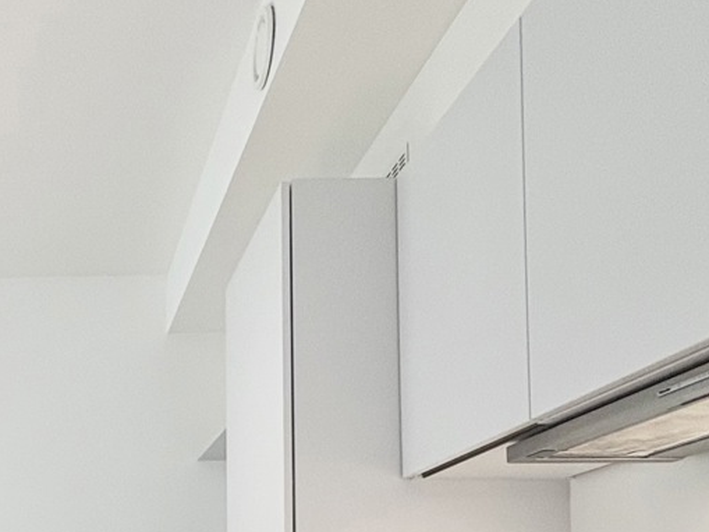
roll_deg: -1.1
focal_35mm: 44
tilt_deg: +2.6
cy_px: 596
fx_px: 901
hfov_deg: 38.4
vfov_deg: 29.4
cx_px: 8
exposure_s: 1/100
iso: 200
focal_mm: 2.22
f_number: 2.2
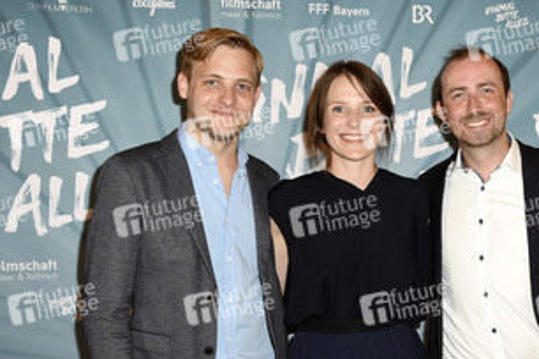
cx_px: 358
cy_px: 260
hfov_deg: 37.1
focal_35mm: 53
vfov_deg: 25.3
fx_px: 793
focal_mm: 24
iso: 1000
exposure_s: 1/160
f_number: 6.3
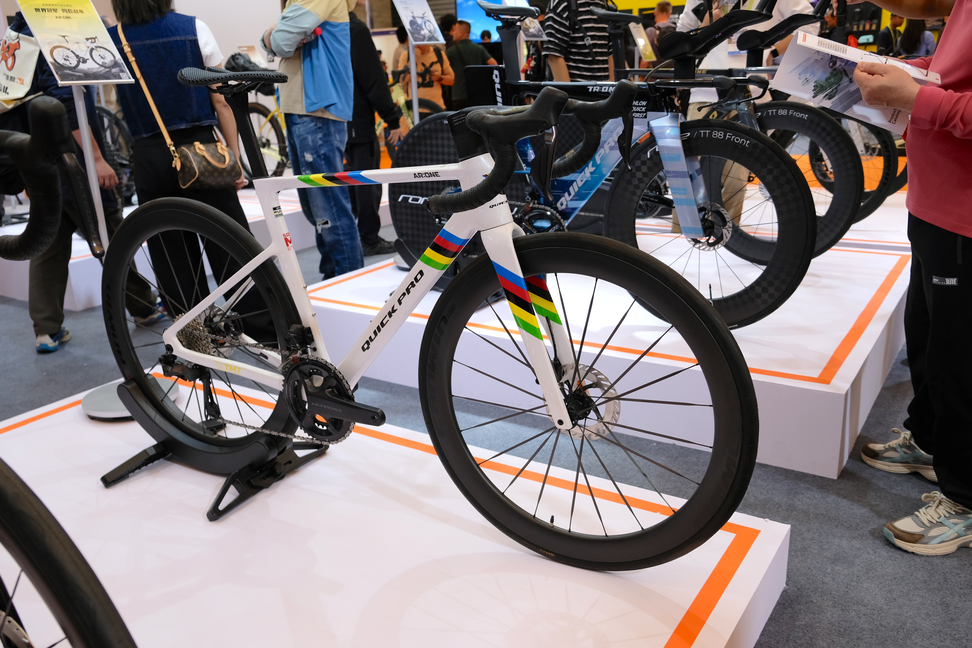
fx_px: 837
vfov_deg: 42.3
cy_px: 324
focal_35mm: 31
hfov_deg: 60.3
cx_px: 486
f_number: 4
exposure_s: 1/220
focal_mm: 20.5
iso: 400
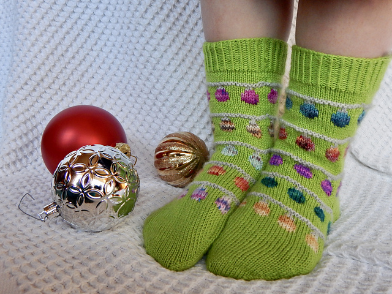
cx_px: 196
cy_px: 147
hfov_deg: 54.0
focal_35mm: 34
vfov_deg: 41.8
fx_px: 385
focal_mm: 6.1
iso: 400
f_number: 3.3
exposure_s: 1/50
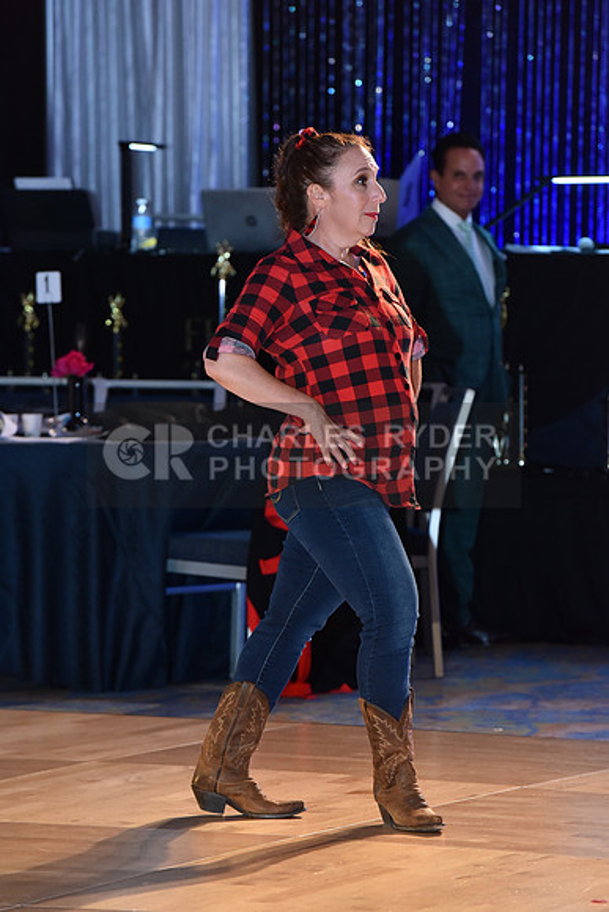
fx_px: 4691
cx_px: 304
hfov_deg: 7.4
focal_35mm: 185
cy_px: 456
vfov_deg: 11.1
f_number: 5
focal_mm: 185
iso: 2000
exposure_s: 1/250
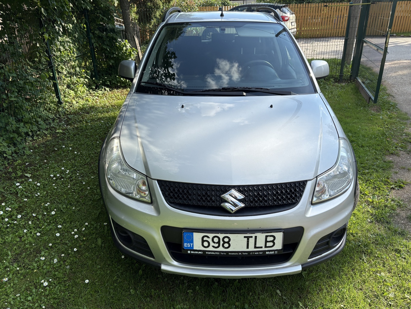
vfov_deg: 53.1
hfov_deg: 67.3
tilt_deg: -24.3
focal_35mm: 26
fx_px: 309
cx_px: 206
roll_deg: +2.3
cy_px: 154
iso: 50
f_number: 1.6
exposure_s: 1/1587
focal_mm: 5.96
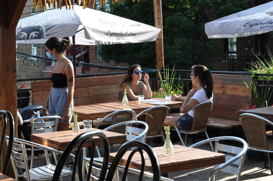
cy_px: 79
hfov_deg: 26.9
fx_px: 566
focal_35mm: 75
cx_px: 87
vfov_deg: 18.2
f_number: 9
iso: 400
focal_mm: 35
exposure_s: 1/320
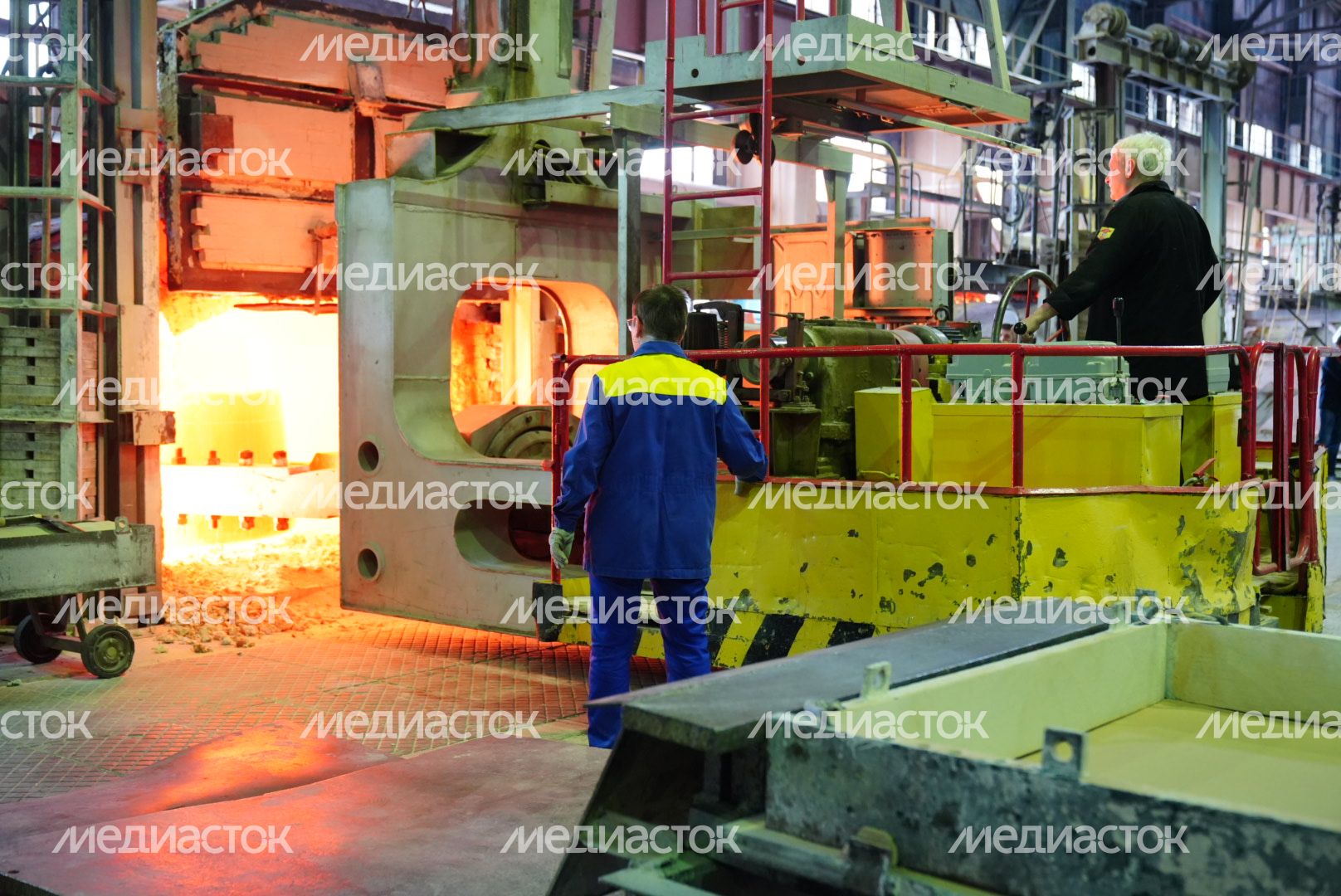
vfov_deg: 31.9
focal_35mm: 42
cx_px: 670
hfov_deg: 46.4
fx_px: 1566
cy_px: 448
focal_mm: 42
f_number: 3.2
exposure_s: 1/100
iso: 3200
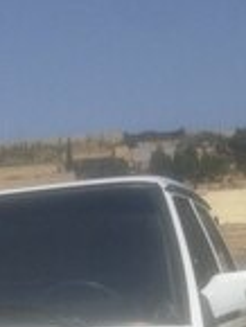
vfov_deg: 16.0
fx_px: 1069
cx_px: -108
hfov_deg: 12.6
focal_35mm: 113
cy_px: 480
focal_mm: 4.12
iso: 50
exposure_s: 1/2463
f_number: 2.4
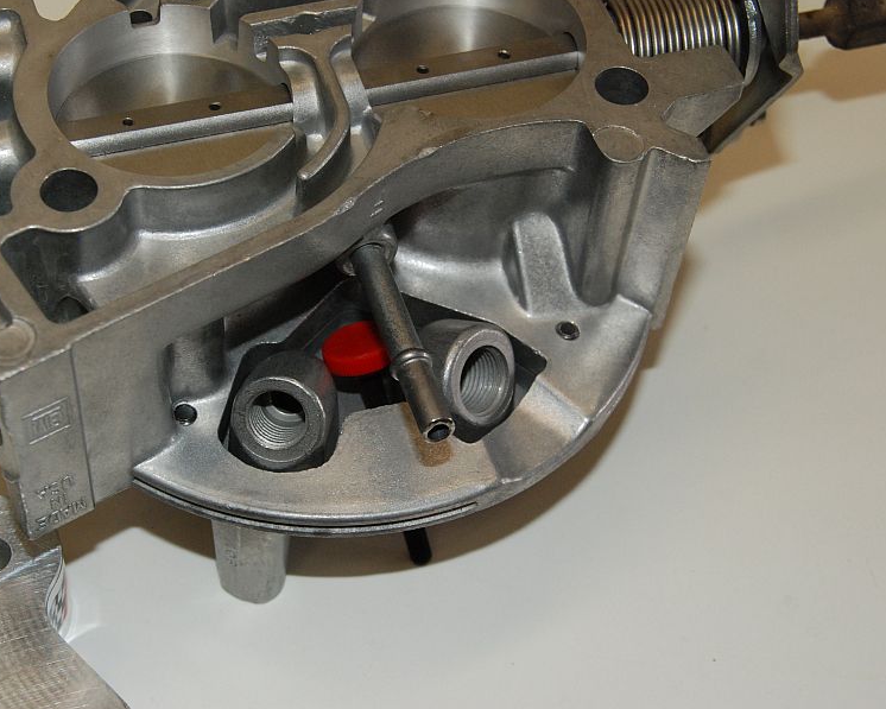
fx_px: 1783
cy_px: 354
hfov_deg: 27.9
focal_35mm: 68
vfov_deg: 22.5
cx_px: 365
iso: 800
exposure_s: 1/200
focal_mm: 40
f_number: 8
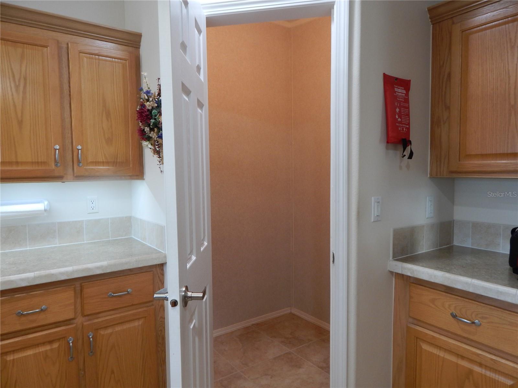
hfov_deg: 76.4
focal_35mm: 22
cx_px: 259
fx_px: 329
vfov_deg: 61.1
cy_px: 194
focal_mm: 4
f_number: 3
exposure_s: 1/30
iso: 160
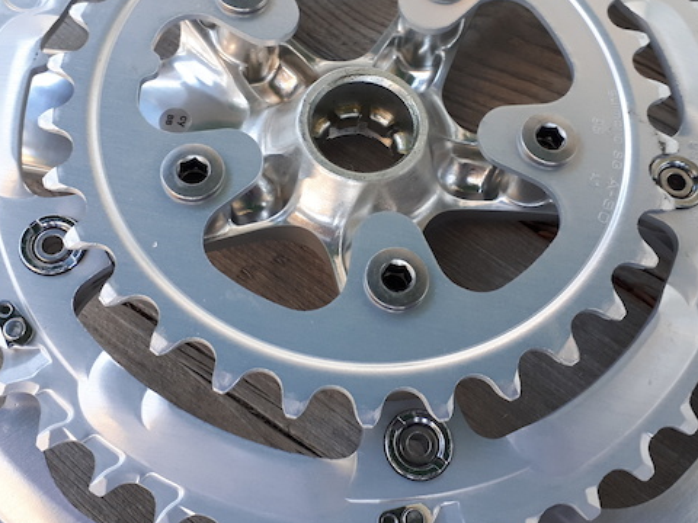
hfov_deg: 42.1
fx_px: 907
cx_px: 343
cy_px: 153
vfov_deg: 31.8
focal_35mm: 45
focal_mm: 3.6
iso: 64
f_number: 1.9
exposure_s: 1/33
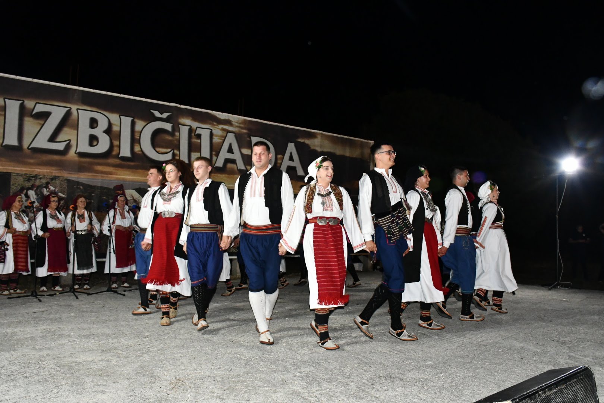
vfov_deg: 47.9
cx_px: 302
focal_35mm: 27
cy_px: 202
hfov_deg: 67.4
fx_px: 453
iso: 3200
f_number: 7.1
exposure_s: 1/60
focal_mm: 18
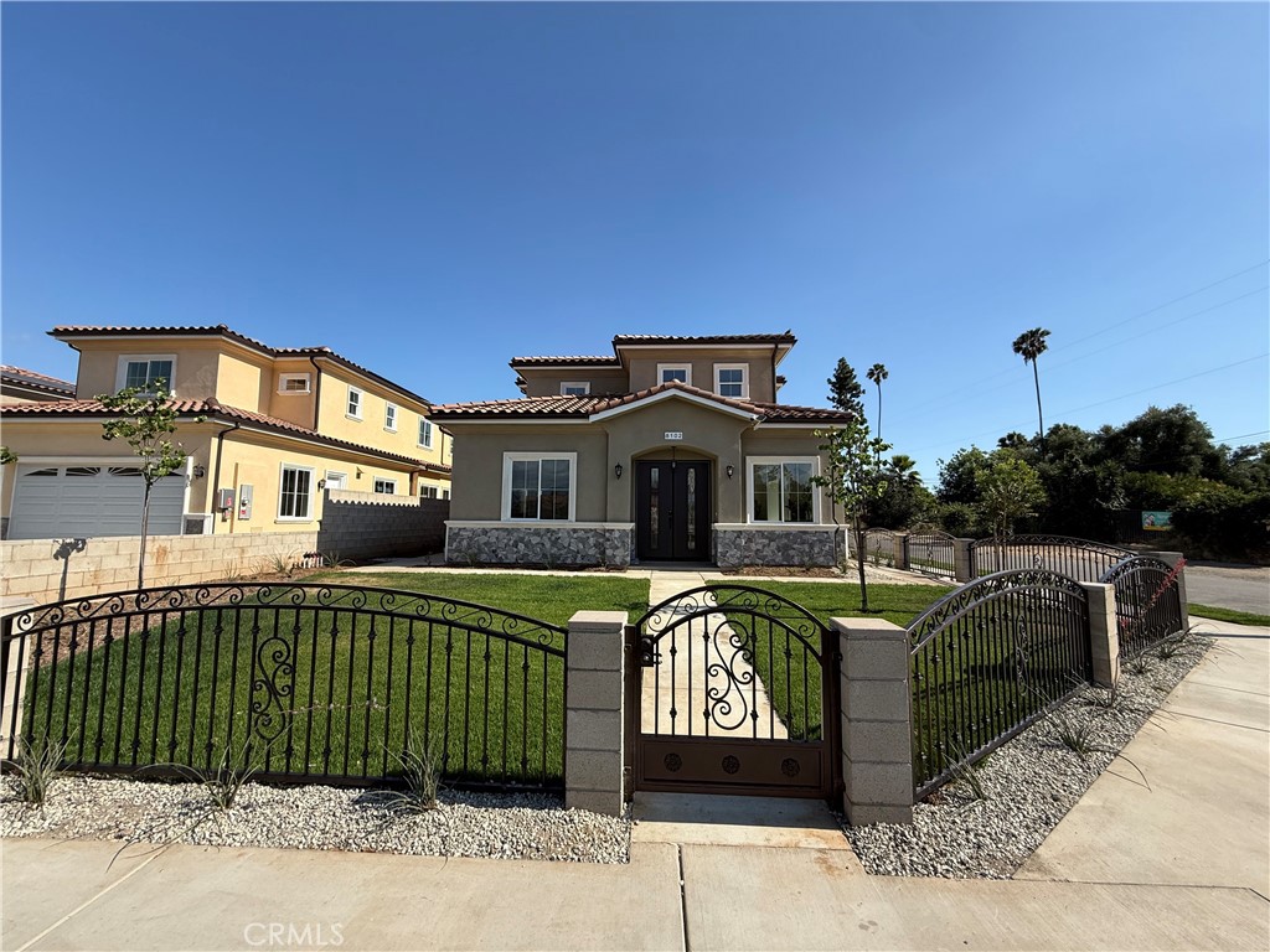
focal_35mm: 14
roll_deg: -0.7
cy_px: 476
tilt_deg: +5.5
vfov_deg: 85.7
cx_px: 635
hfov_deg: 102.1
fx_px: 514
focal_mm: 2.22
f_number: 2.2
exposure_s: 1/1464
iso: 50
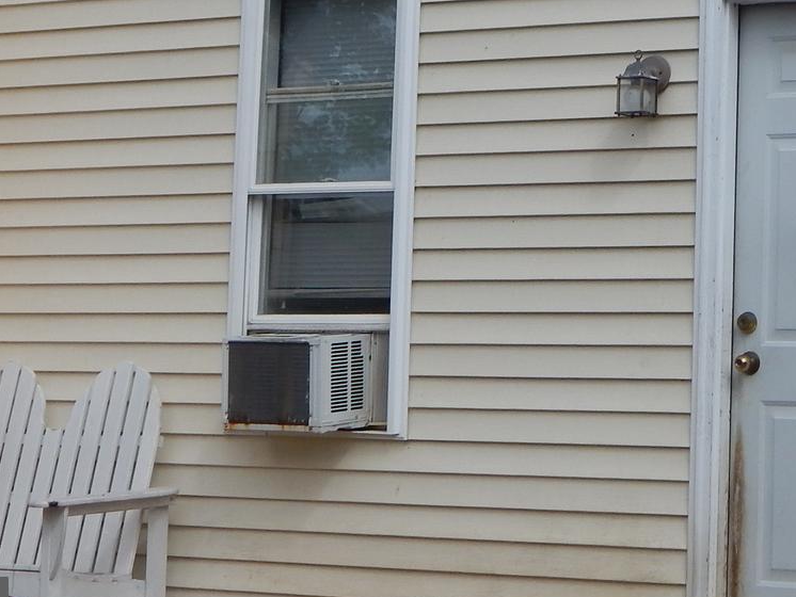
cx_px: 834
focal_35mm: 118
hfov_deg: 16.3
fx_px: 2714
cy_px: -155
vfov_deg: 12.2
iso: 125
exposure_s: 1/640
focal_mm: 7.7
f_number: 7.1
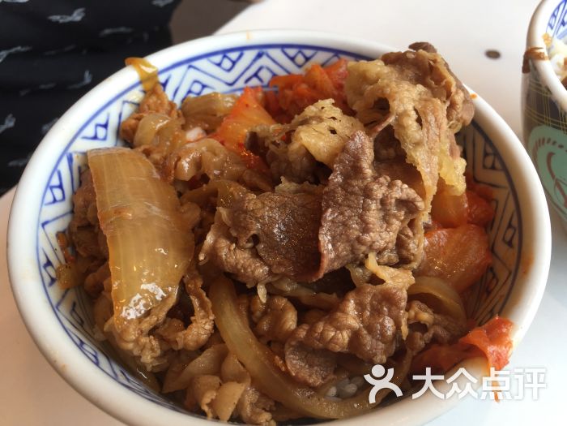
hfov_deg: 61.7
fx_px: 475
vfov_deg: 48.2
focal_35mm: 29
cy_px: 213
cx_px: 284
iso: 32
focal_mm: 4.15
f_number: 2.2
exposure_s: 1/50
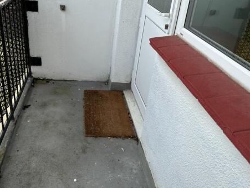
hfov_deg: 57.4
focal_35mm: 31
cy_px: 69
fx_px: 224
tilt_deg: -25.2
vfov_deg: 45.0
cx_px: 89
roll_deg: -2.7
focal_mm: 6.86
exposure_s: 1/1812
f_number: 1.78
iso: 80
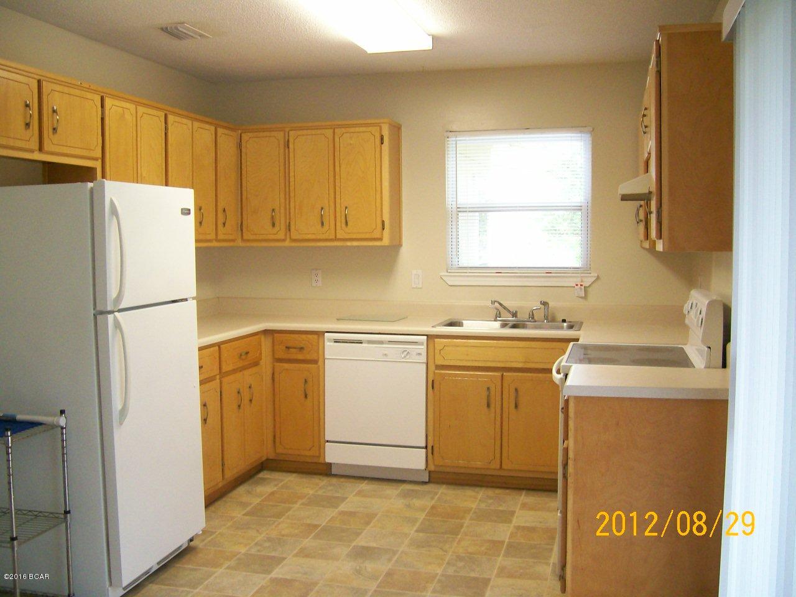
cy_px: 298
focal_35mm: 35
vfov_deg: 40.7
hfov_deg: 52.6
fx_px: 805
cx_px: 398
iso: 200
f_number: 2.8
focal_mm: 5.8
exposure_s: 1/64
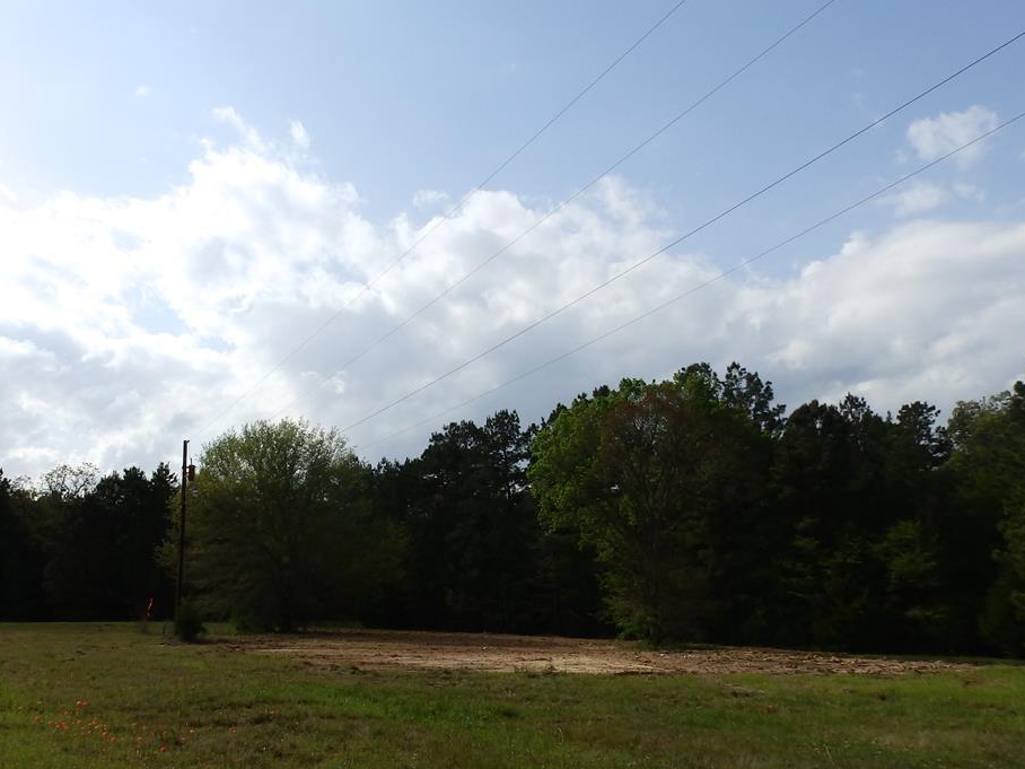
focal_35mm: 31
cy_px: 444
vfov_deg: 45.3
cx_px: 362
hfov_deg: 57.4
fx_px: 918
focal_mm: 4
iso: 80
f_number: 5
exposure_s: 1/800
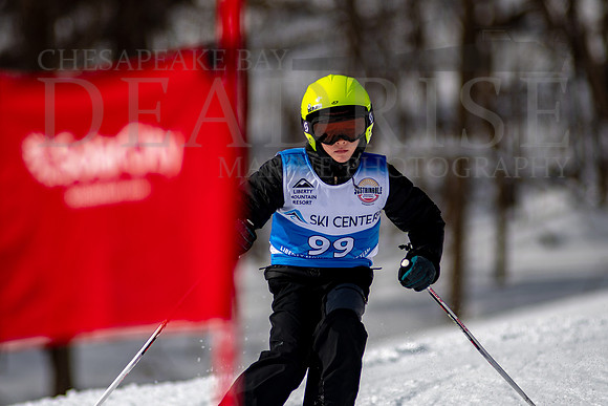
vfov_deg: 2.8
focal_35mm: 491
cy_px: 203
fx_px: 8296
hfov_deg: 4.2
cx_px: 332
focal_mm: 300
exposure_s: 1/6400
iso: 100
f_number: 2.8
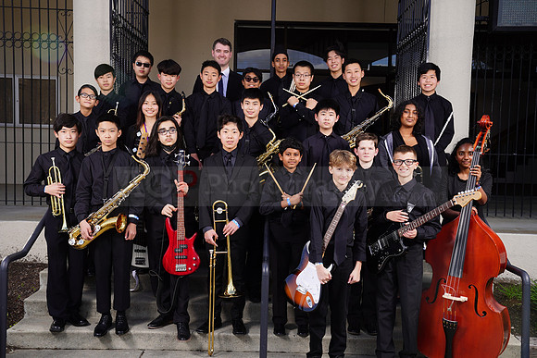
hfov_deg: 49.5
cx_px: 268
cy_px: 179
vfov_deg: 34.2
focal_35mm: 39
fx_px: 582
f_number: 6.3
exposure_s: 1/200
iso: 100
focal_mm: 39
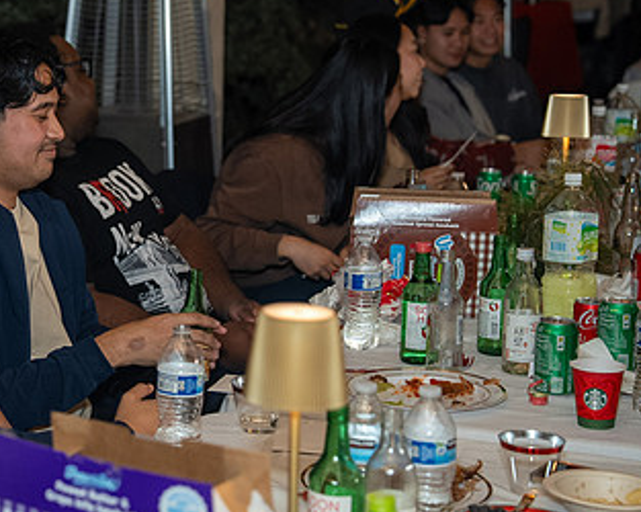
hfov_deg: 20.1
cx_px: 86
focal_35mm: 94
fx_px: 1782
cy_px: 218
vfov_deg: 16.3
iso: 1000
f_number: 2.8
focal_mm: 54
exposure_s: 1/160
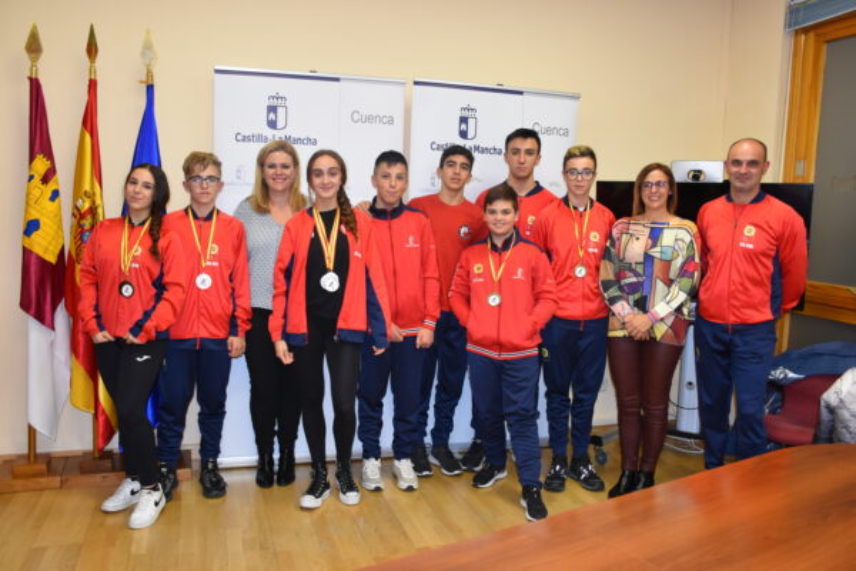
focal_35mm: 30
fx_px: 713
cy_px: 286
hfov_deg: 61.9
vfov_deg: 43.6
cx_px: 428
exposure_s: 1/80
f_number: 4.5
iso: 800
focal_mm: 20
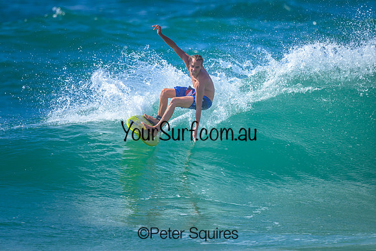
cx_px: 224
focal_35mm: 1099
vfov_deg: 1.3
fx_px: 11481
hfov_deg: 1.9
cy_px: 114
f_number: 6.3
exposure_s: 1/2000
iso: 360
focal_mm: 800
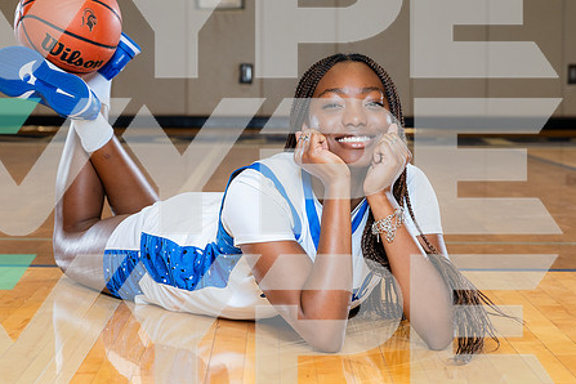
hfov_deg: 21.9
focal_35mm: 93
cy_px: 167
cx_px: 235
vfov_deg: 14.7
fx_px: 1488
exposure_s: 1/250
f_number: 5.6
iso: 640
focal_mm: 70
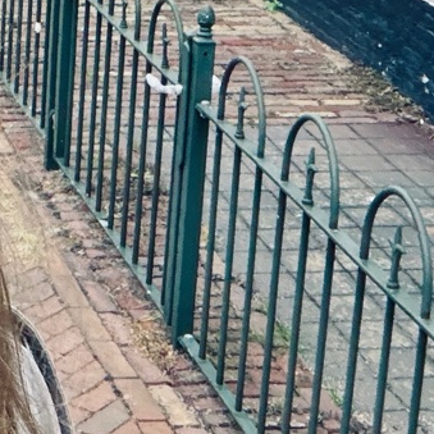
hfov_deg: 13.4
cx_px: -137
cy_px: -18
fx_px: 1773
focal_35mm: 125
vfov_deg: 13.7
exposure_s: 1/174
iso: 50
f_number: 1.9
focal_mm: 2.71
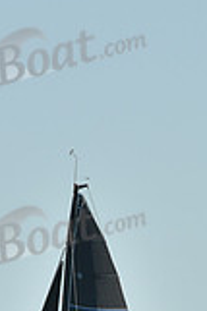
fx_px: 9023
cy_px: 321
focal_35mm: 1044
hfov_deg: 1.3
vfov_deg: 2.0
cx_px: 247
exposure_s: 1/1250
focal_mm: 290
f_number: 6.3
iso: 250
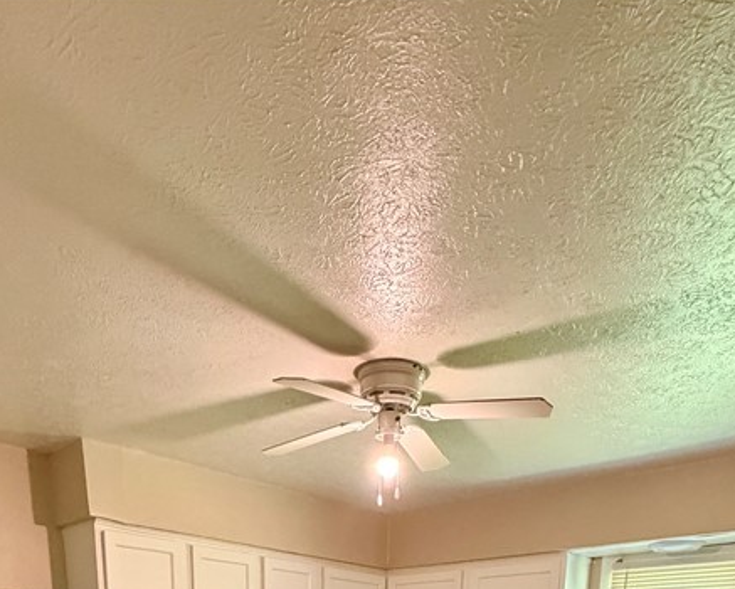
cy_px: 853
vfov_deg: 30.0
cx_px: 343
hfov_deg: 55.6
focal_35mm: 32
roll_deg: -0.5
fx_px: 696
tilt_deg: -15.2
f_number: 2.2
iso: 640
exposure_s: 1/60
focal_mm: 2.22
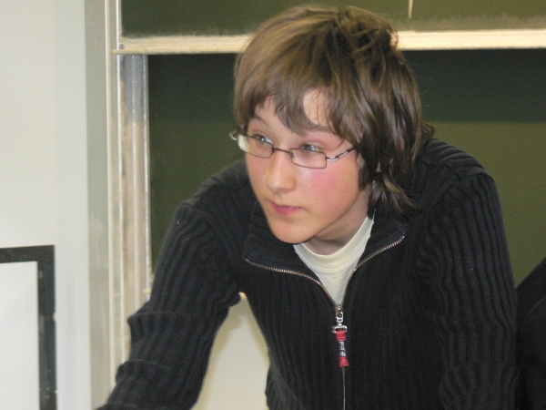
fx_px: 3123
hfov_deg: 10.0
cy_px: 205
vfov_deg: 7.5
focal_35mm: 198
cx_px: 273
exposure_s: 1/60
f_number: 3.3
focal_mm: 32.9
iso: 400
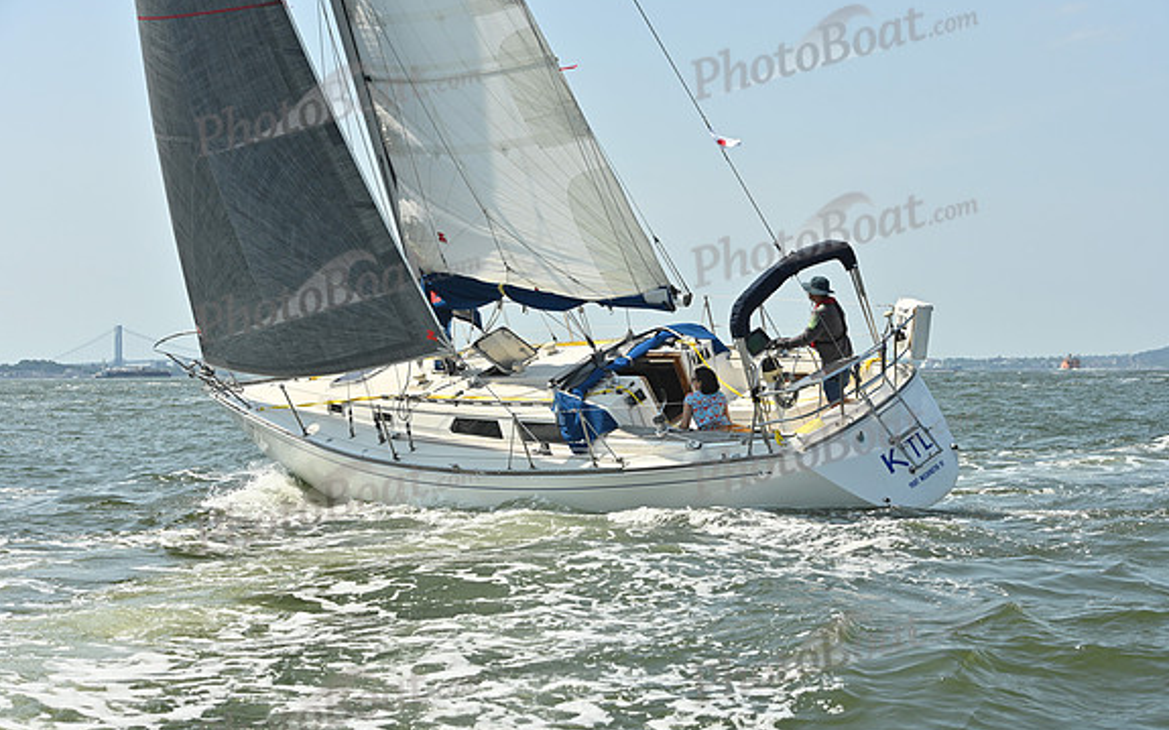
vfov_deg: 18.1
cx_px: 588
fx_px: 2293
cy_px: 369
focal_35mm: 72
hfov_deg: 28.6
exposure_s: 1/1250
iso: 320
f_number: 8
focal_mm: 70
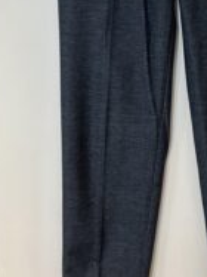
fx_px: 479
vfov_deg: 31.1
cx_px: 180
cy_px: 43
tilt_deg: -17.2
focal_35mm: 60
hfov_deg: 23.8
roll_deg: +2.5
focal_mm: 3.99
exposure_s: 1/50
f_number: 1.8
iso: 160
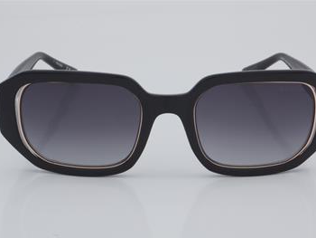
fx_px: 827
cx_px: 170
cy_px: 119
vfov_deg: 16.3
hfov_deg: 21.6
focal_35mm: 91
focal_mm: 55
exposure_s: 1/4
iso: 100
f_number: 32
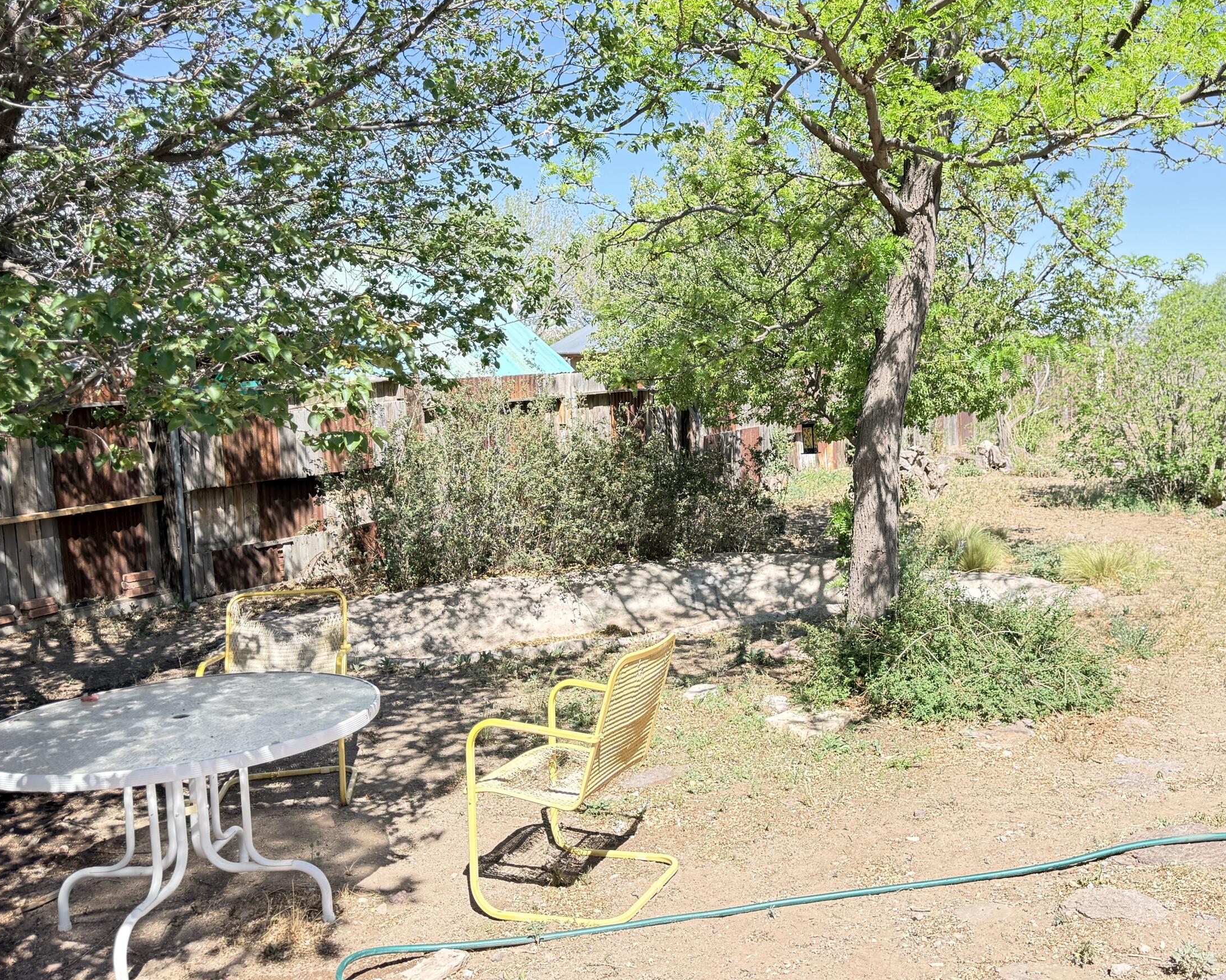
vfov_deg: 45.8
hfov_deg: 55.2
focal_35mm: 32
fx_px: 1161
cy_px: 448
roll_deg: +1.7
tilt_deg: -4.8
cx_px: 736
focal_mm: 6.76
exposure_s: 1/1139
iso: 100
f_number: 1.78
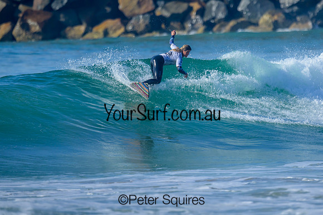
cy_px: 88
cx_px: 188
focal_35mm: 1098
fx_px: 9855
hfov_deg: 1.9
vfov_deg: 1.3
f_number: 6.3
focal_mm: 800
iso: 400
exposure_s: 1/2000
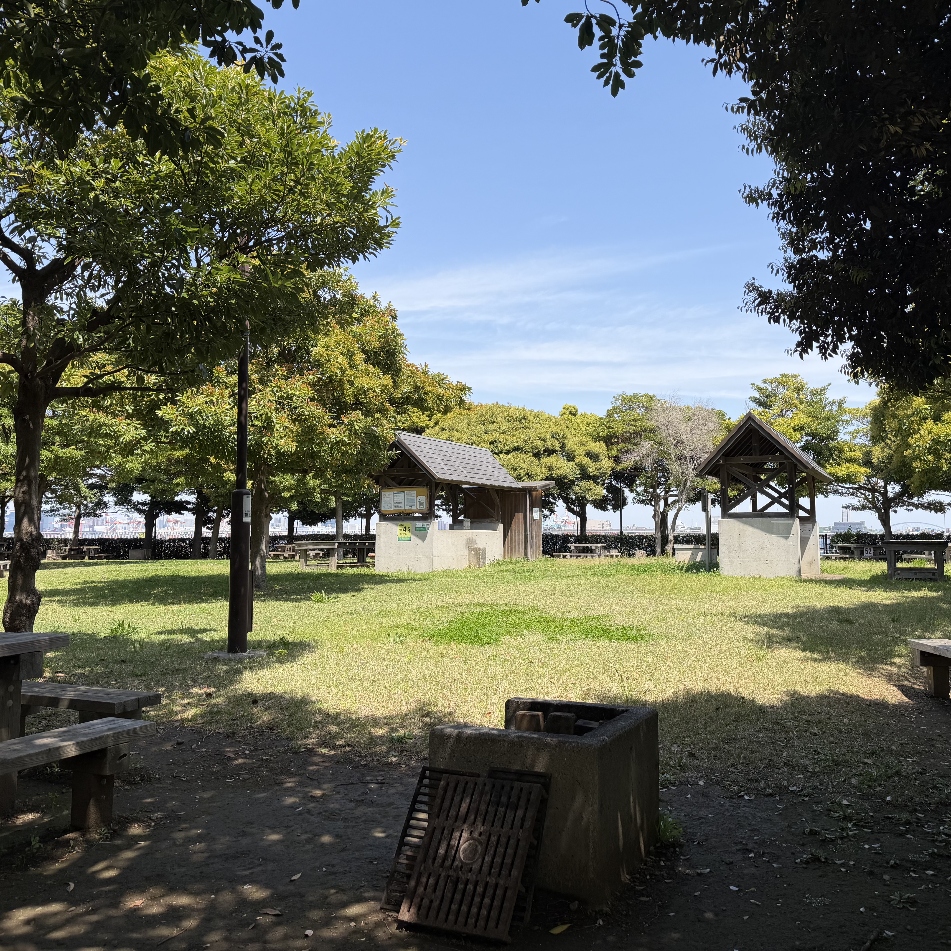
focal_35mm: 29
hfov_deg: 55.3
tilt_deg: +5.1
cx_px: 561
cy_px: 464
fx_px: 901
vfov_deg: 55.6
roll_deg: +0.2
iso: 80
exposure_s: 1/2801
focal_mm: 6.76
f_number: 1.78
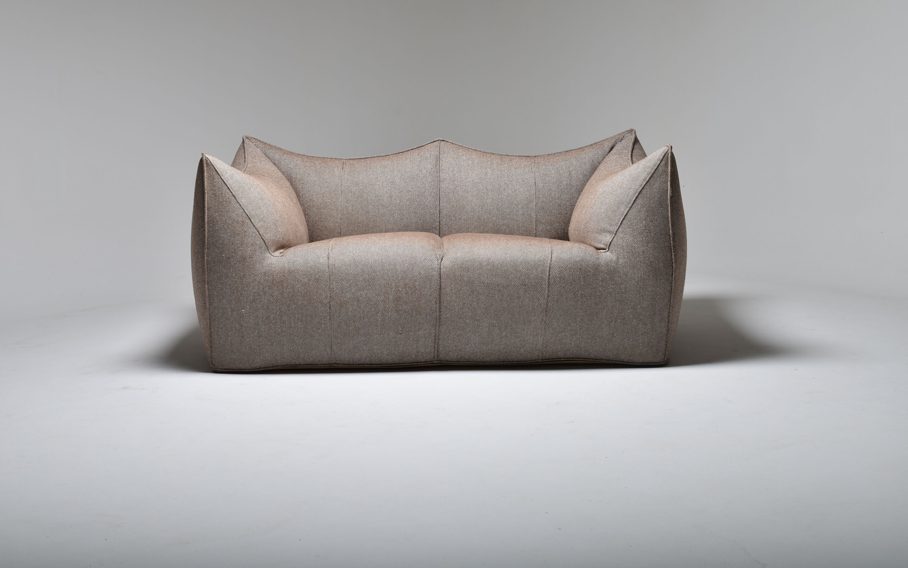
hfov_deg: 35.7
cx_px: 441
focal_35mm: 57
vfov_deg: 22.7
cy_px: 262
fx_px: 1411
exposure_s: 1/200
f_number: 9
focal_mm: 36
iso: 100
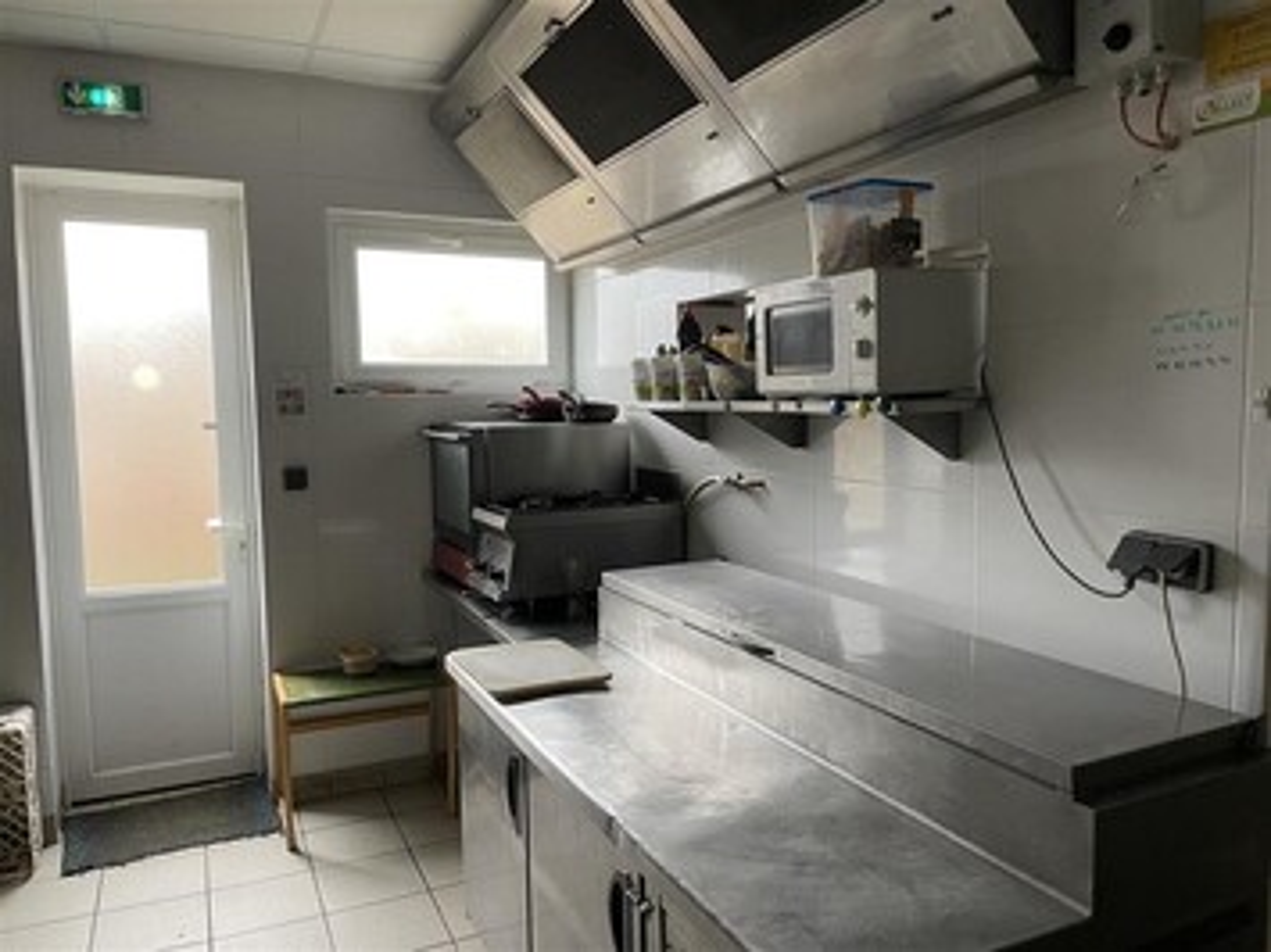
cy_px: 476
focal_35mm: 26
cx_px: 636
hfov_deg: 67.3
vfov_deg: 53.0
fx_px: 954
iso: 125
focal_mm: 4.2
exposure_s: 1/83
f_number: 1.6
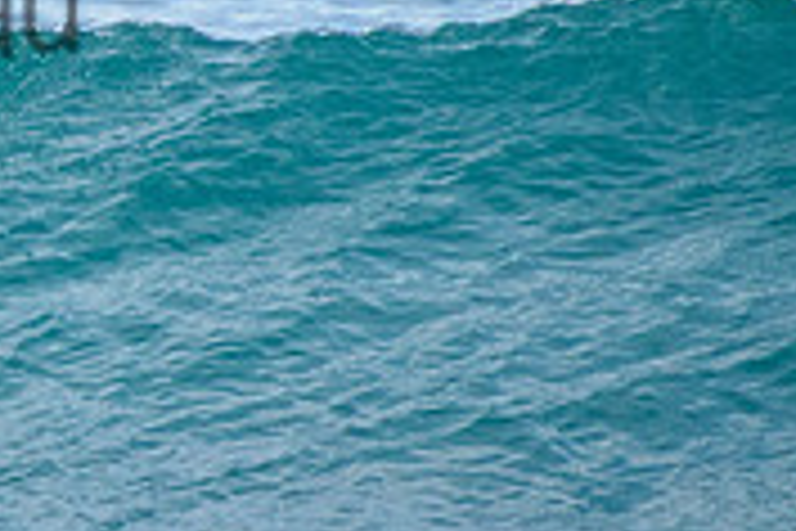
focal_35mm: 2018
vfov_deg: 0.7
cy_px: -52
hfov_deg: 1.0
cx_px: -396
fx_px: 44617
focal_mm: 400
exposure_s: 1/1600
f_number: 5.6
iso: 1000
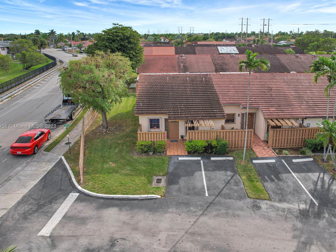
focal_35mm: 24
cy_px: 127
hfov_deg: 71.6
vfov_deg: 56.8
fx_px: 233
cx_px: 171
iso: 110
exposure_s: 1/725
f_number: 2.8
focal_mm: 8.38
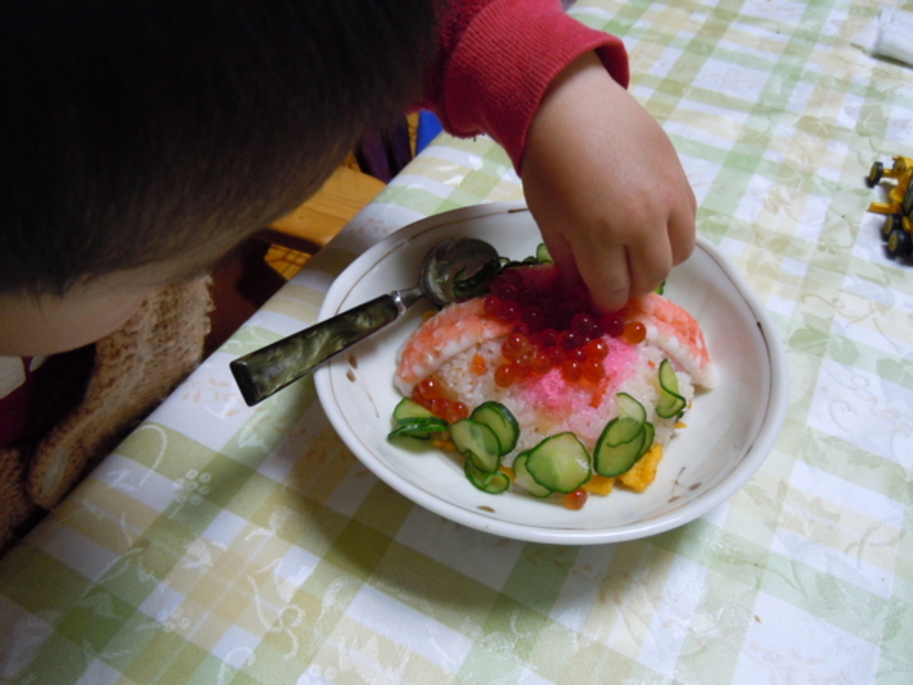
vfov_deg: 46.8
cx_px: 456
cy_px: 342
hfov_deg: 60.0
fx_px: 791
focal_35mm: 30
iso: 400
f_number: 3.5
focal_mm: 5.4
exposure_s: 1/15
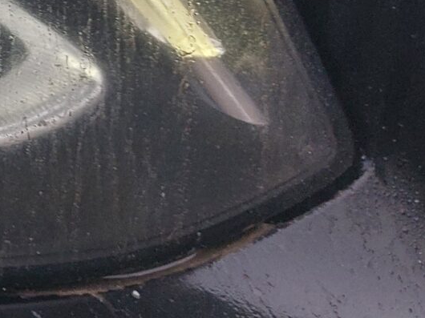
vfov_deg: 12.0
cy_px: -207
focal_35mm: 116
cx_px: -593
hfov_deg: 13.0
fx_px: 1424
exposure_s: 1/50
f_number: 1.8
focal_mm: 5.23
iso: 25
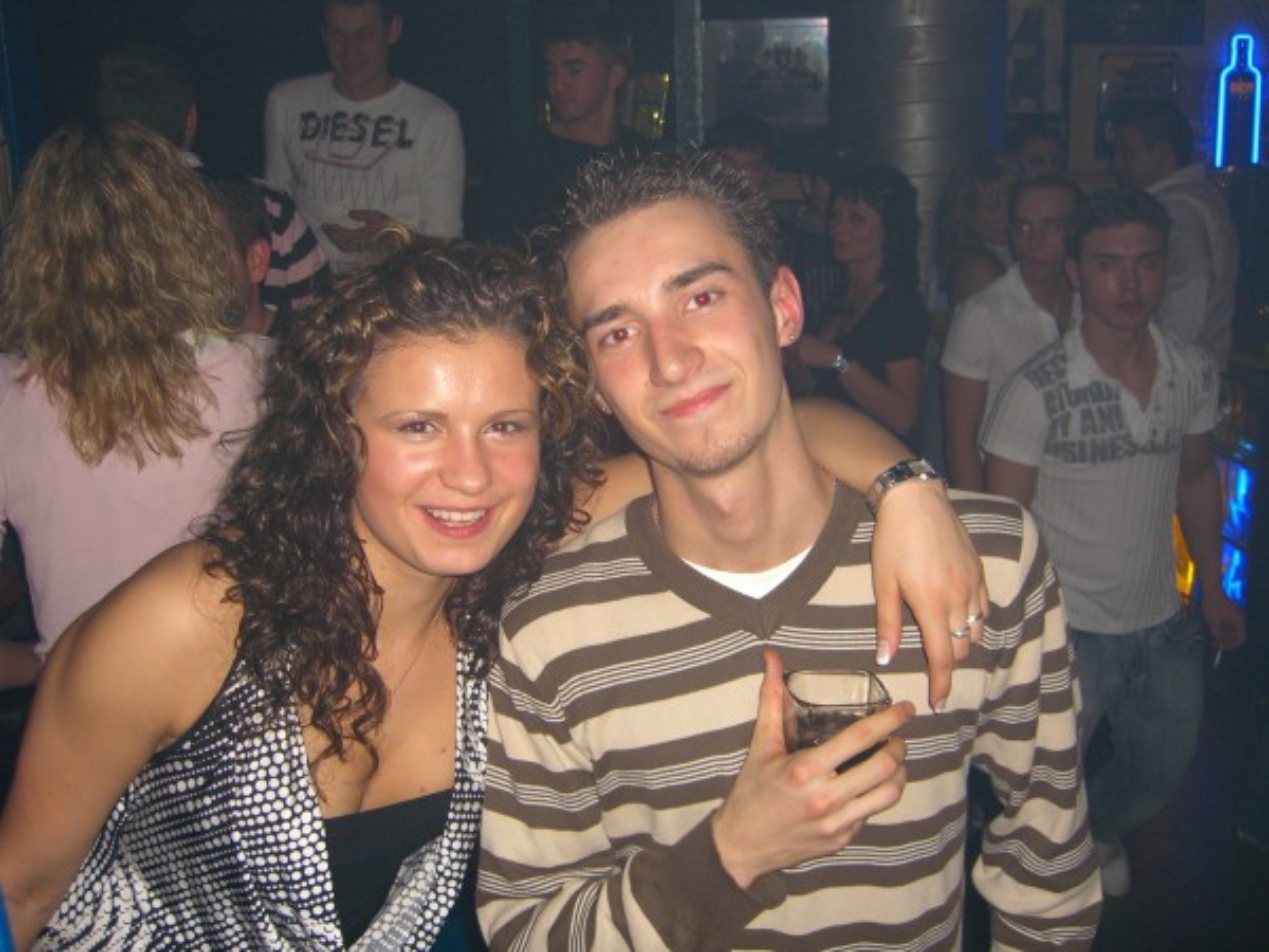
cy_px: 476
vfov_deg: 37.7
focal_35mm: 38
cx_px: 634
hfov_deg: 49.0
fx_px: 1393
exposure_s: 1/60
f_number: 2.8
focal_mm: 7.9
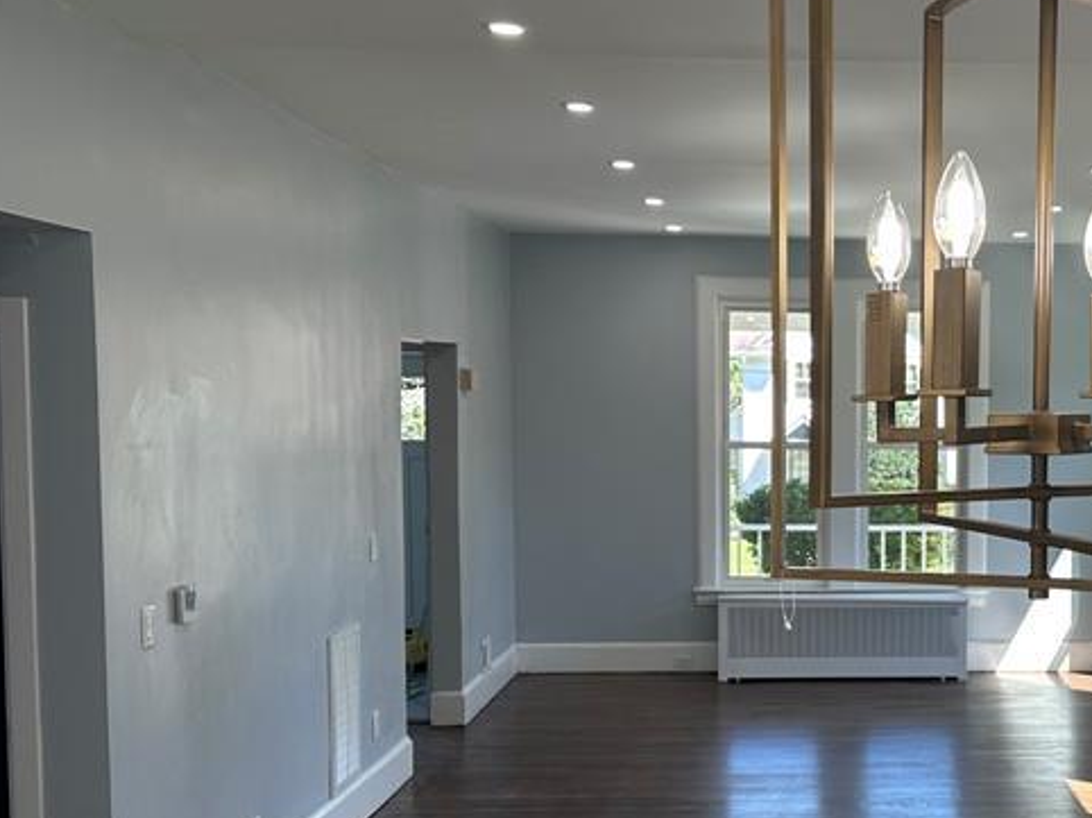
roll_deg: -0.6
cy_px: 544
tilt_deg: -5.6
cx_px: 927
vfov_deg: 28.4
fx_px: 1608
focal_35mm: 51
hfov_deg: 35.8
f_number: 1.78
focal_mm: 6.86
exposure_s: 1/243
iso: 80
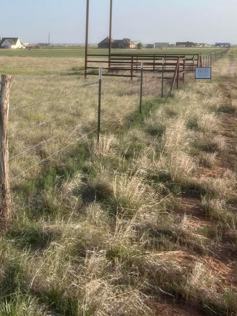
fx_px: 493
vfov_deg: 35.0
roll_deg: -1.2
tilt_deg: -3.9
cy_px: 93
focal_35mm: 54
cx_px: 24
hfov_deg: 26.2
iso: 50
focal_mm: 5.7
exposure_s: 1/2762
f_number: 1.5
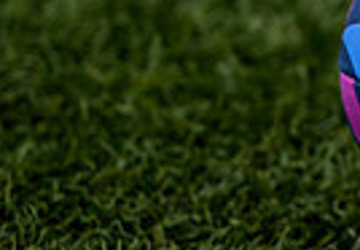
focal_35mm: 444
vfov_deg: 3.2
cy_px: -151
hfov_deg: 4.5
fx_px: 4497
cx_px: 709
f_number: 3.2
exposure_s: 1/5000
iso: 500
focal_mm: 91
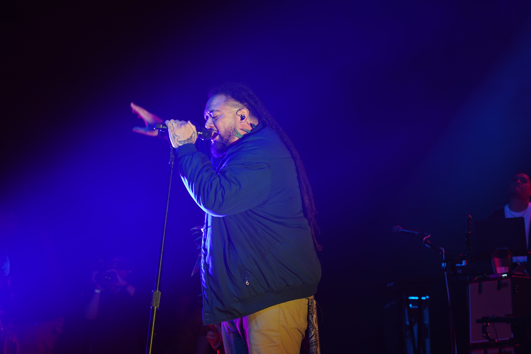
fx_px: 1549
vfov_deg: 13.0
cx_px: 266
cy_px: 177
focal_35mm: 105
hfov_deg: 19.5
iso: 800
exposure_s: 1/125
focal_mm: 105
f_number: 4
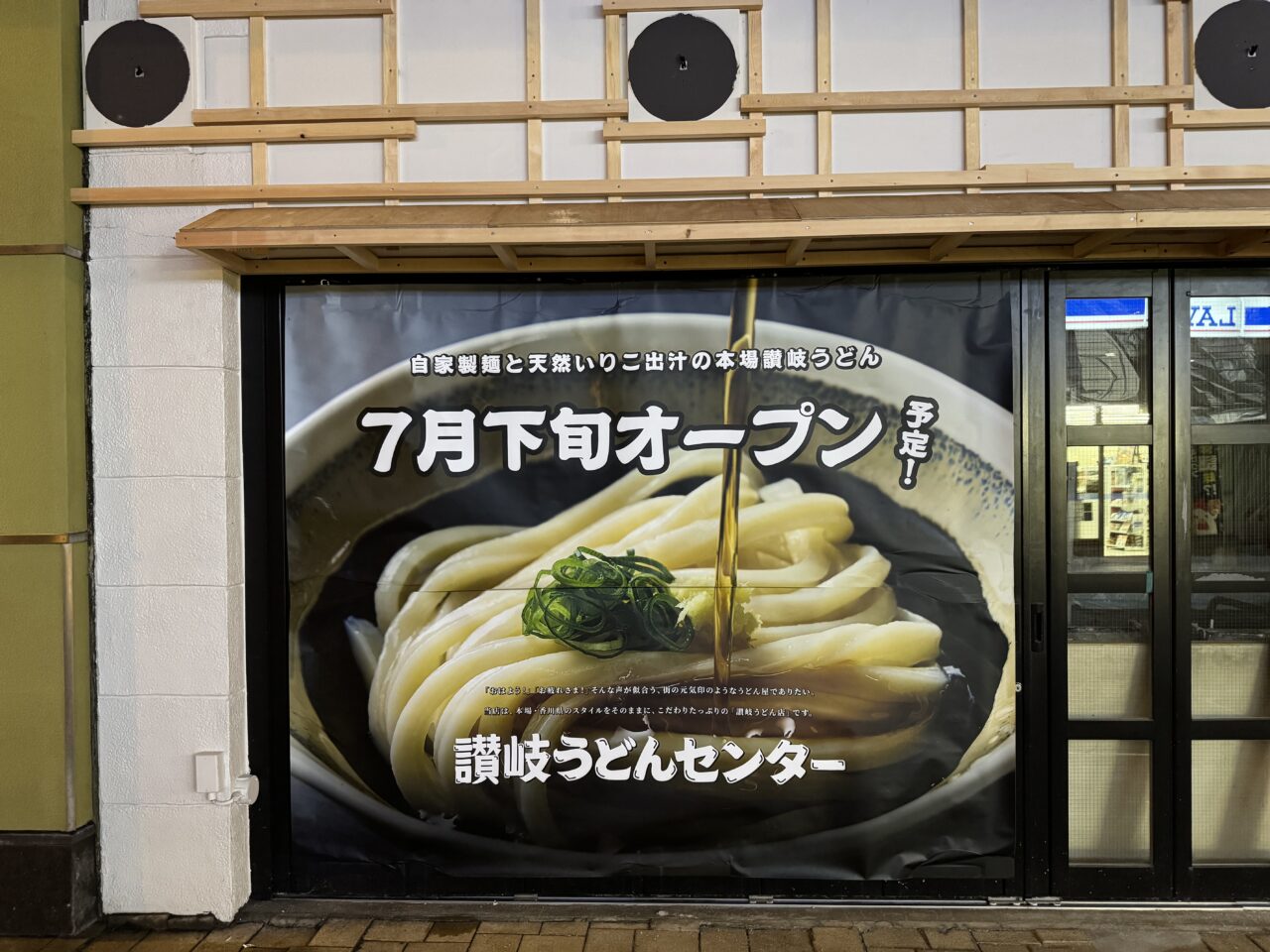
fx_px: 881
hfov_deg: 71.6
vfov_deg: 56.8
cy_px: 476
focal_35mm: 24
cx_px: 635
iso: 1000
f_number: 1.78
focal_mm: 6.76
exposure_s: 1/40
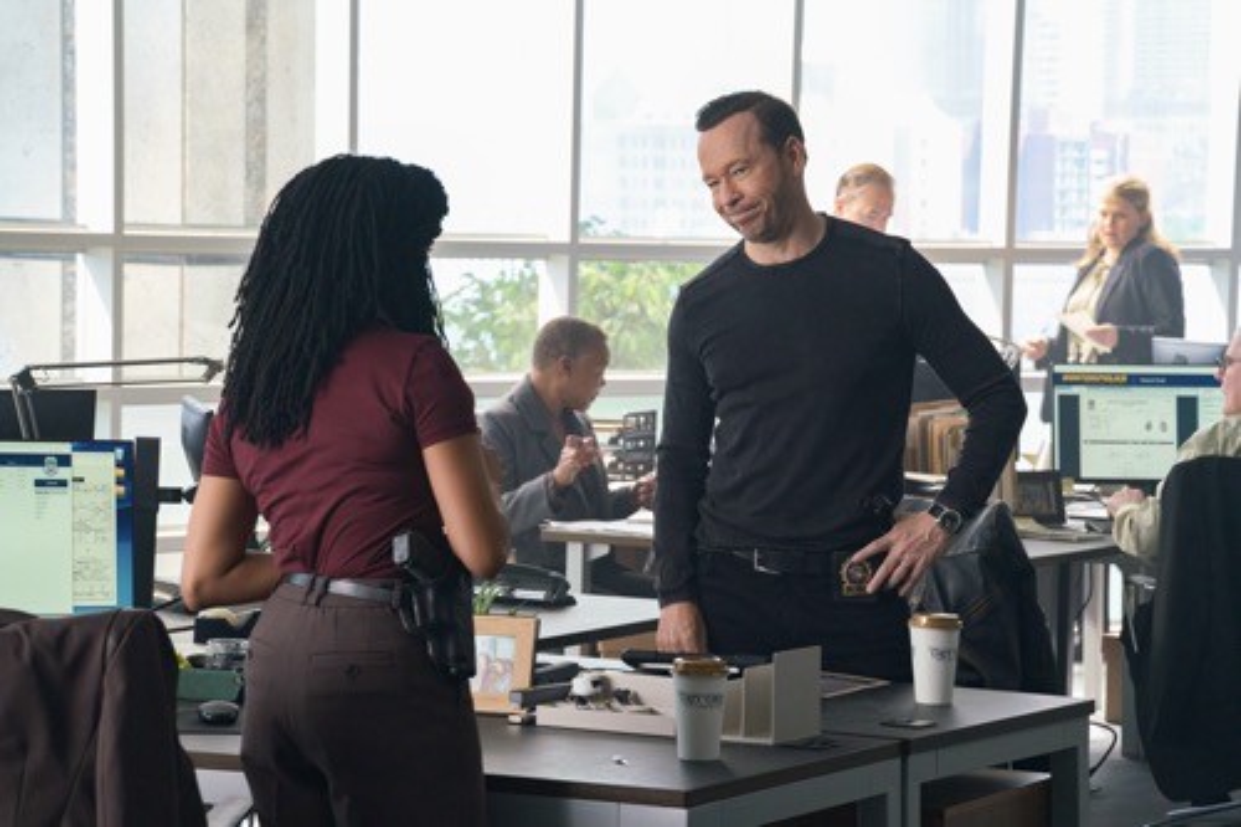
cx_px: 620
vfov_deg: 10.6
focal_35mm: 129
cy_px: 414
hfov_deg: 15.9
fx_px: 4452
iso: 5000
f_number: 9
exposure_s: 1/100
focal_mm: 129.2
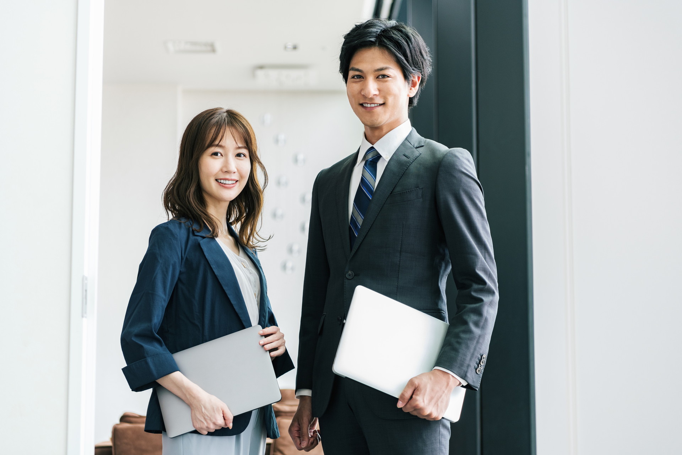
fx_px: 1326
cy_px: 228
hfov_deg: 28.8
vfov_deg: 19.5
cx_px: 341
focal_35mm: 70
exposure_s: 1/200
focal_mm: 70
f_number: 2.8
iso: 500
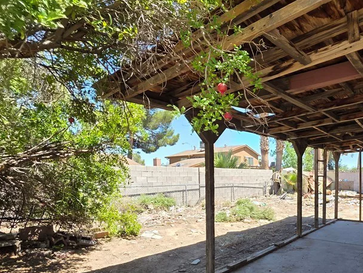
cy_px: 188
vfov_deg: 59.3
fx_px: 231
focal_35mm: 22
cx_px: 253
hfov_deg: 73.1
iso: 40
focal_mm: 2.2
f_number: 1.9
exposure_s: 1/670
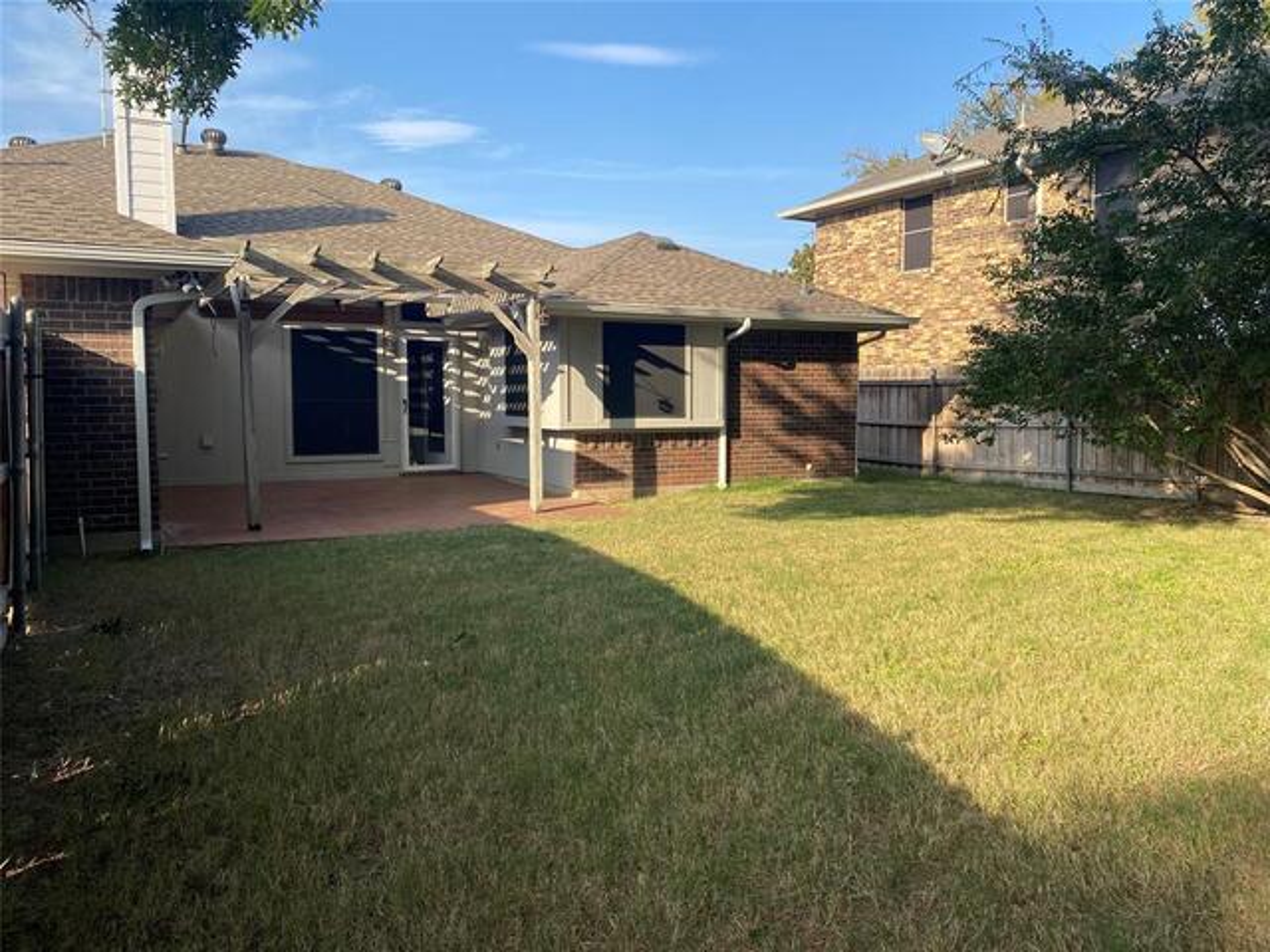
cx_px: 635
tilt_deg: -4.3
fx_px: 954
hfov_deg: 67.3
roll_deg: +0.2
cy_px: 476
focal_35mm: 26
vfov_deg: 53.1
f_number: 1.8
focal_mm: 4.25
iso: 32
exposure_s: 1/1170
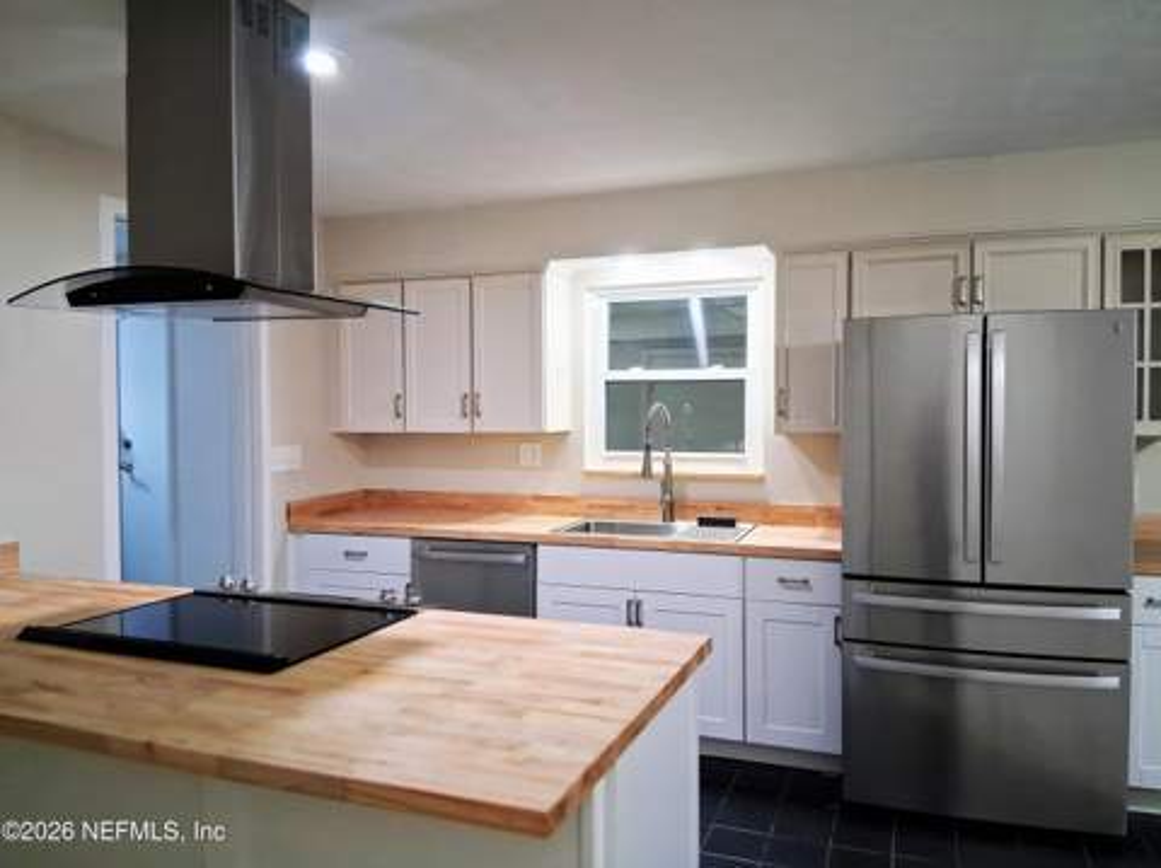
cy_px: 434
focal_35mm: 26
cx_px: 580
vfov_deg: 53.0
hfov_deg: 67.4
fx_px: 871
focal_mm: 3.98
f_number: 1.8
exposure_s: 1/60
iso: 250
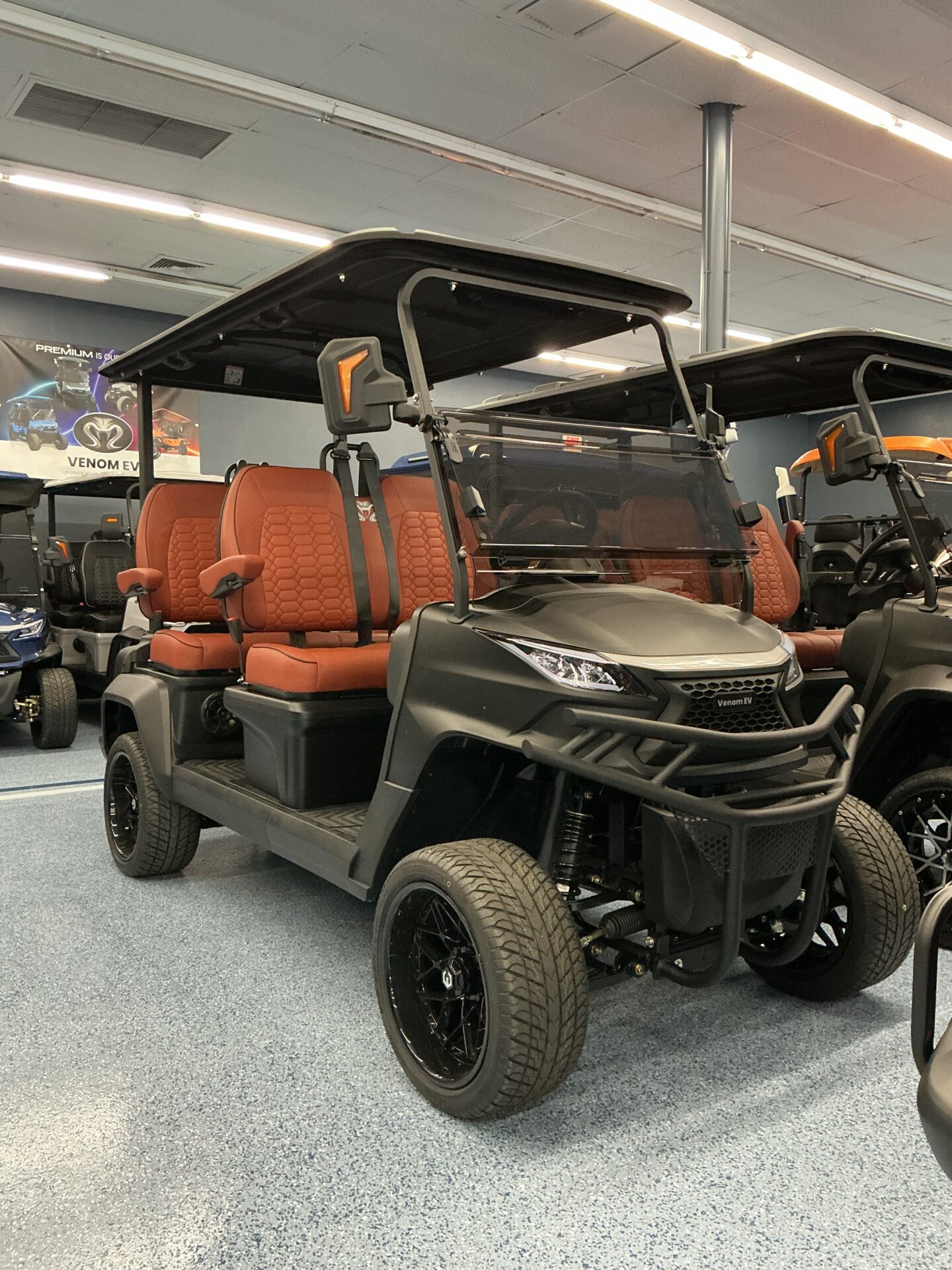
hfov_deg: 48.2
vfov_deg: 61.7
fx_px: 1063
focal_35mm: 29
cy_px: 635
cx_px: 476
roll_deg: -0.2
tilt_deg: -2.3
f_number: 1.8
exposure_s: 1/60
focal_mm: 3
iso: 250
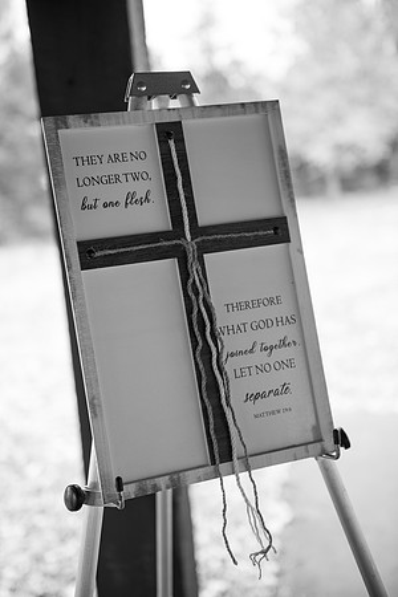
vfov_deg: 41.1
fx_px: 796
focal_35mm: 48
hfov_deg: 28.1
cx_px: 199
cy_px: 298
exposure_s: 1/250
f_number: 2.8
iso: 640
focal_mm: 48
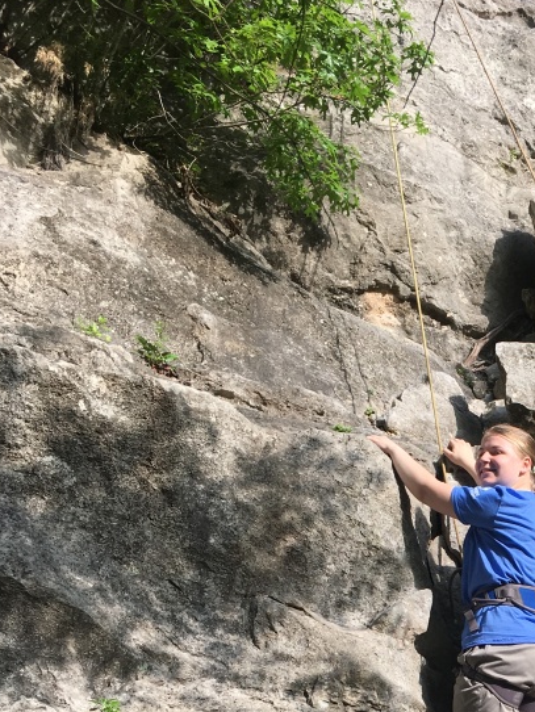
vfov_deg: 31.6
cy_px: 682
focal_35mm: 57
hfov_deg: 24.6
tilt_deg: +21.5
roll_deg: +4.1
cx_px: 519
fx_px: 1174
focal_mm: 4.15
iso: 25
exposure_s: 1/527
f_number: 2.2
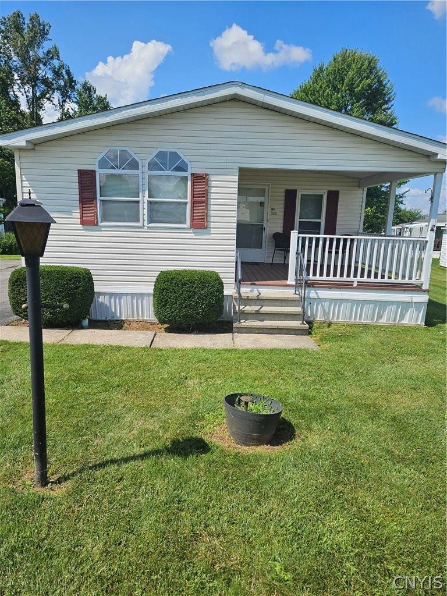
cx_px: 224
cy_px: 298
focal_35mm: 23
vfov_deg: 73.9
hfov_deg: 58.9
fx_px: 396
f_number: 1.8
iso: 25
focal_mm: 5.4
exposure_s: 1/2797
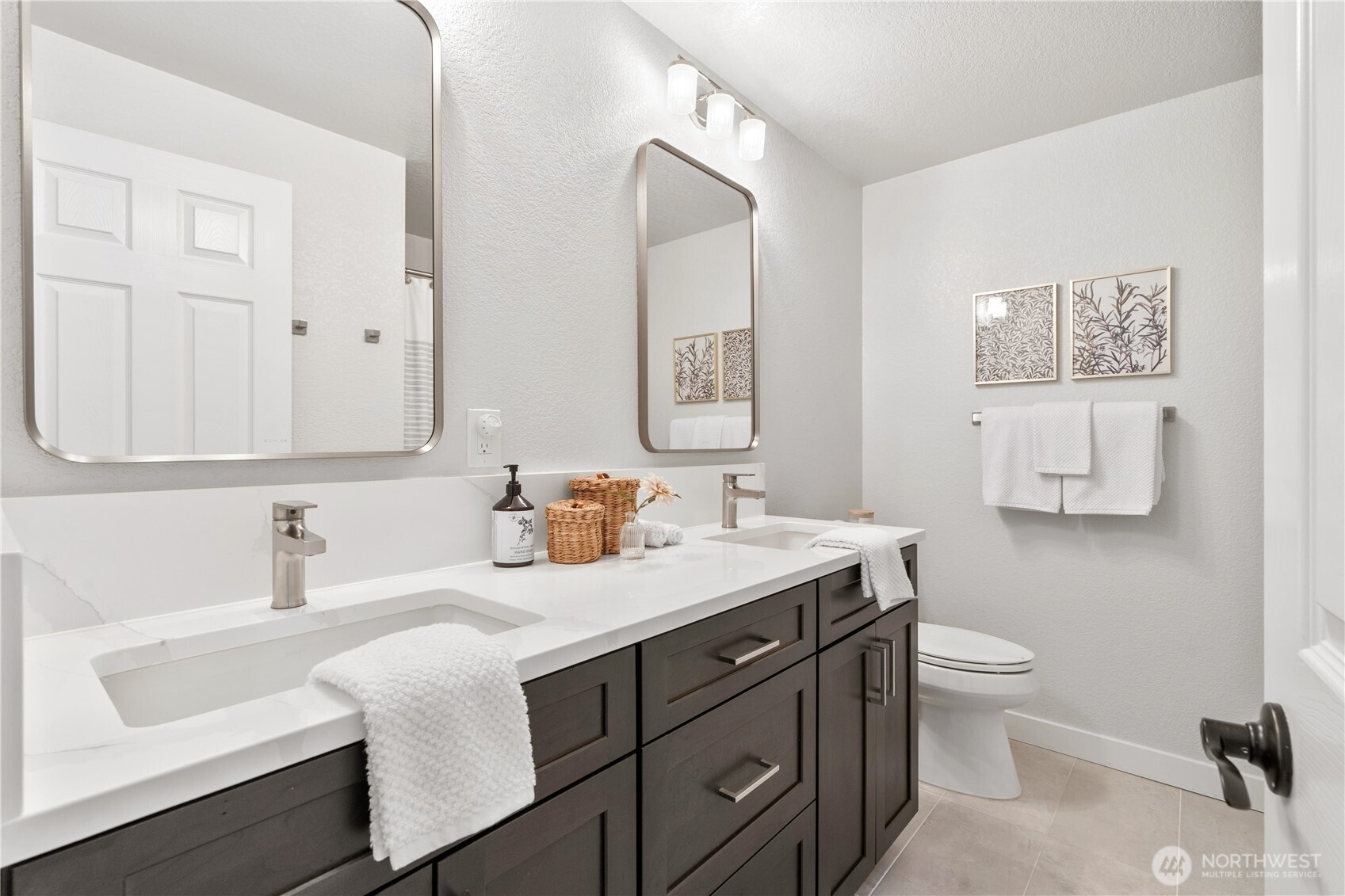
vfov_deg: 73.7
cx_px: 672
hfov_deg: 96.7
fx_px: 598
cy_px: 448
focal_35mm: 16
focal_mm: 16
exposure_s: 1/2.5
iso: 320
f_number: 9
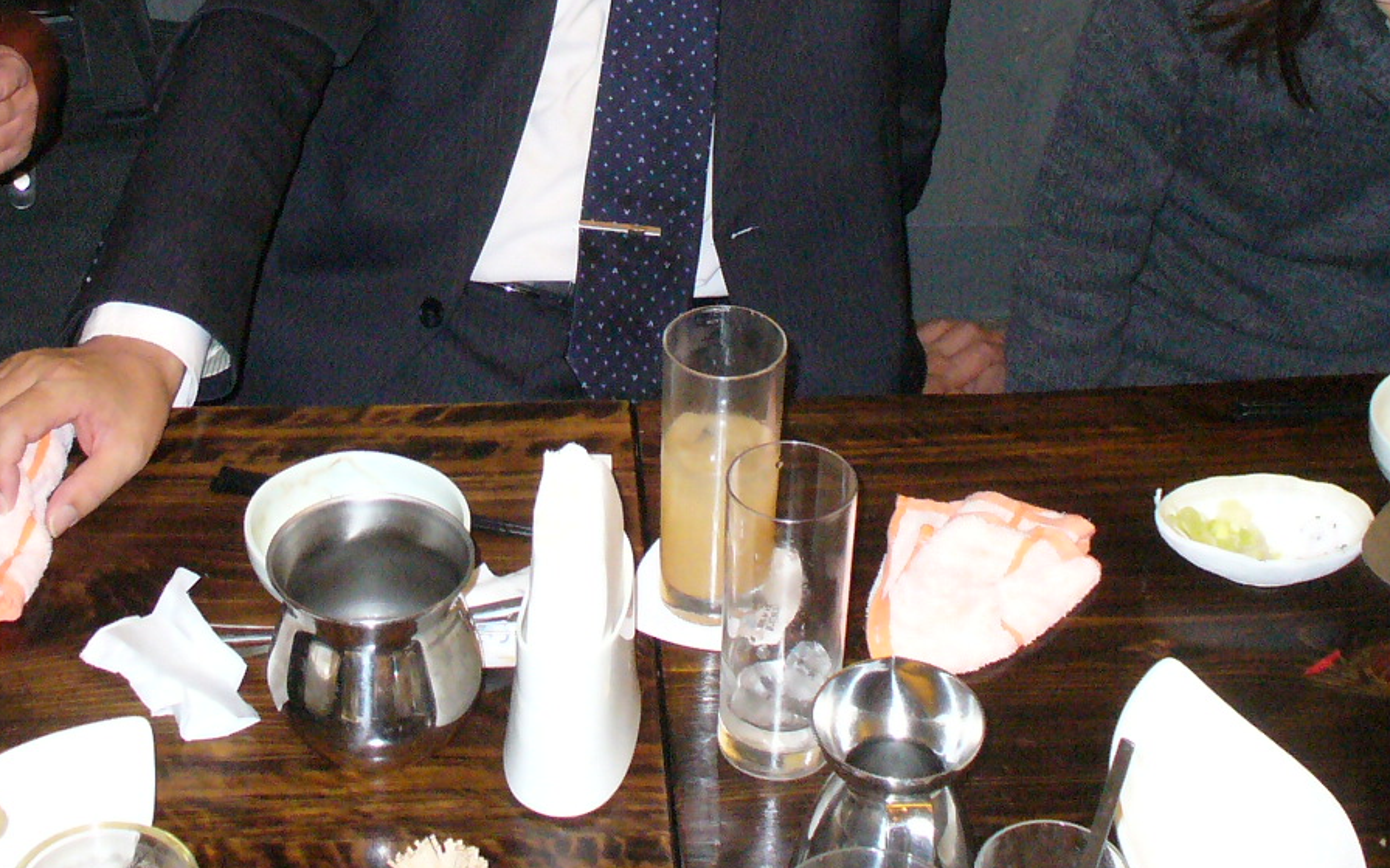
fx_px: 2652
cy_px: 20
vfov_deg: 18.2
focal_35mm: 70
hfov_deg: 29.3
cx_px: 585
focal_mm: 6.1
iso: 400
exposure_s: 1/60
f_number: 2.8
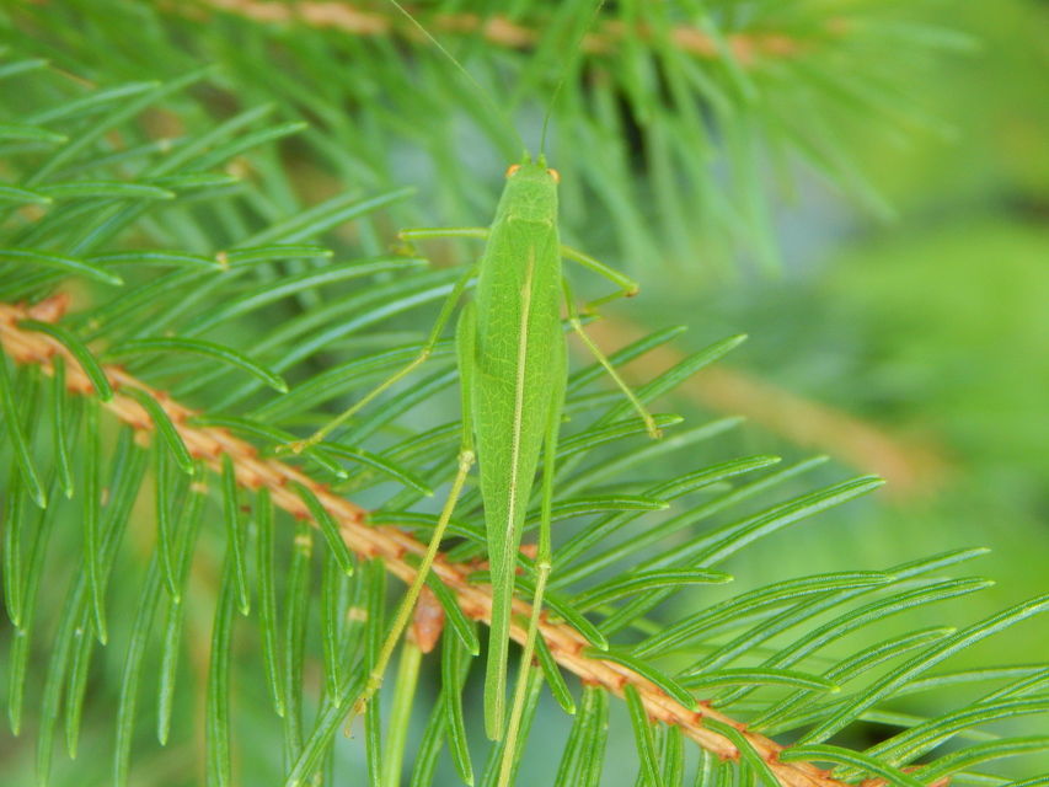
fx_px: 4849
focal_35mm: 160
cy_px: 394
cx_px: 524
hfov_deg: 12.3
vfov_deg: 9.3
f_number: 5.1
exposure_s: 1/30
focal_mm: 28.7
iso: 220
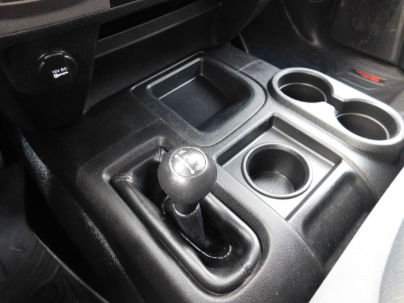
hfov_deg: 73.9
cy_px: 152
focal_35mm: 23
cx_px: 202
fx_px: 268
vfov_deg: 58.9
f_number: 3
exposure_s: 1/20
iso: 400
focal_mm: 4
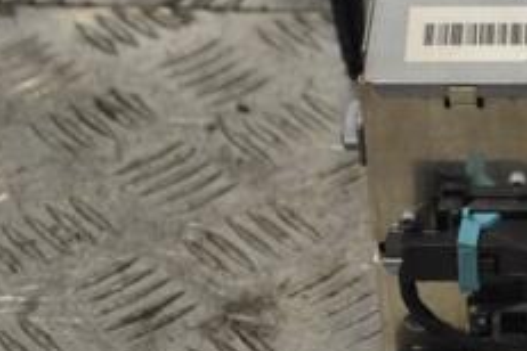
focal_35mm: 175
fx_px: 2566
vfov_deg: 7.8
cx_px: 668
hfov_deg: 11.4
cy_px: 39
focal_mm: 45
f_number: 5.3
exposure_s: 1/125
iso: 400
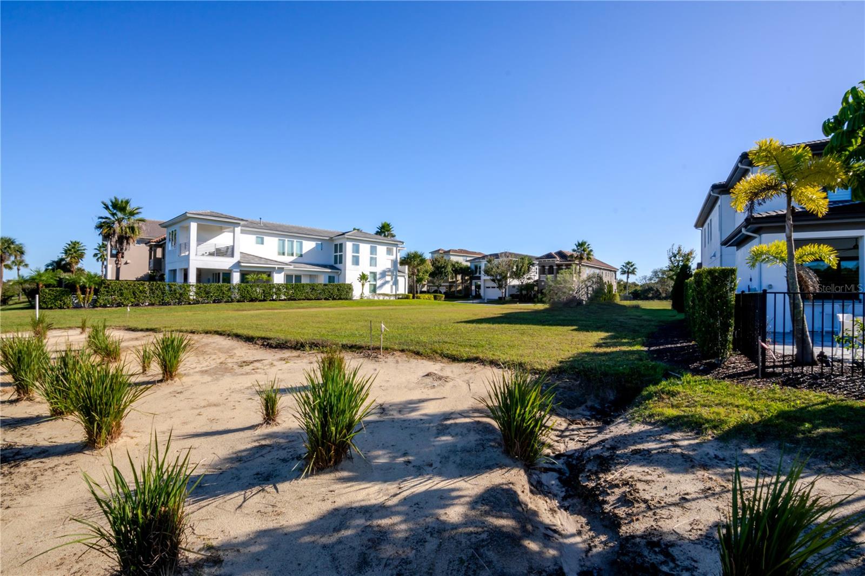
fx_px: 396
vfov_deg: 72.0
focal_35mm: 16
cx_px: 432
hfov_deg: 95.0
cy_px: 288
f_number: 22
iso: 160
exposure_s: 1/50
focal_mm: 11
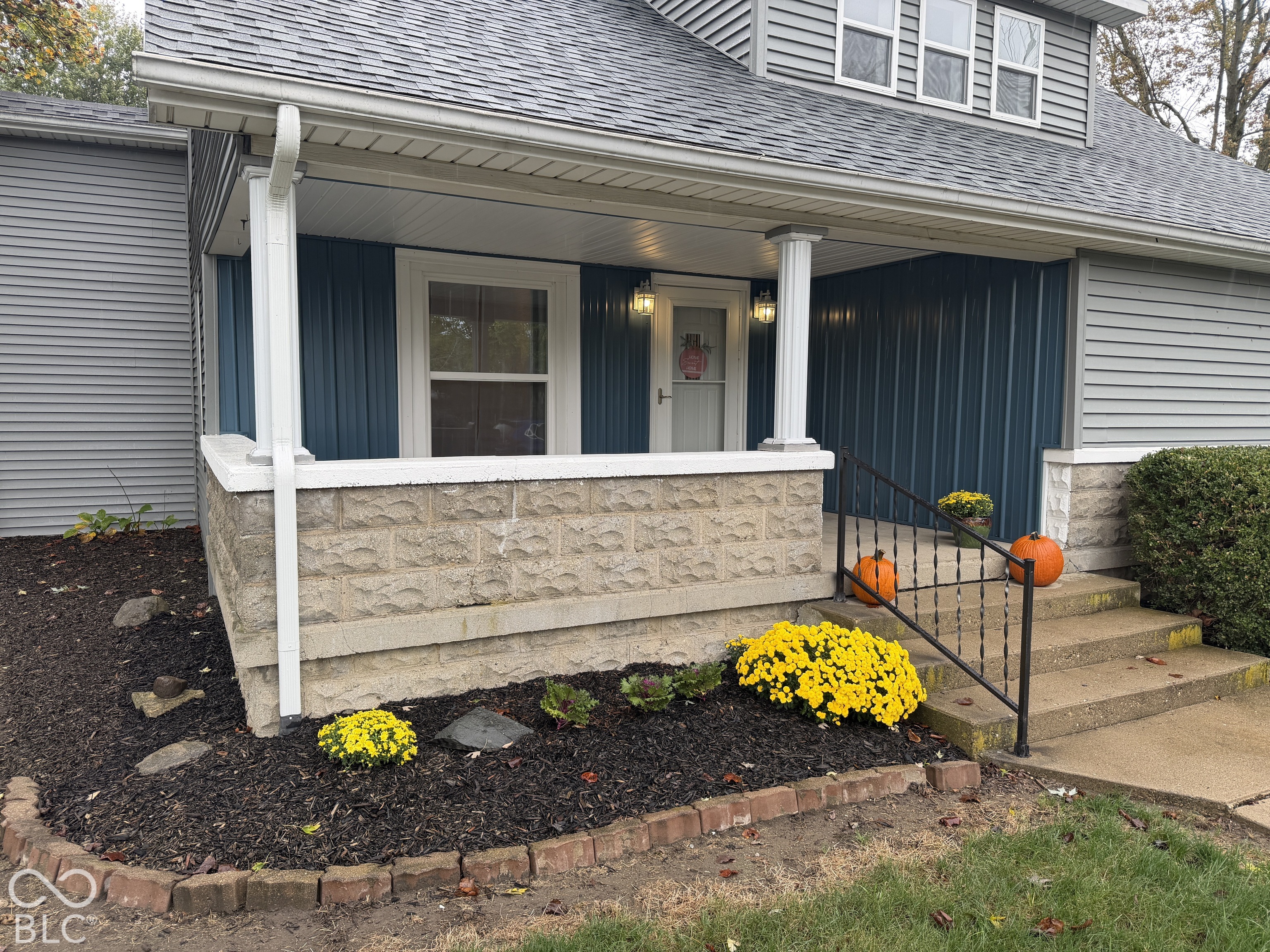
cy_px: 476
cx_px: 635
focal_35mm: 24
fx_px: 881
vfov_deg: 56.8
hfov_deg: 71.6
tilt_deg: -4.3
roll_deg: -0.5
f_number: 1.78
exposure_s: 1/163
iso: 64
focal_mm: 6.76
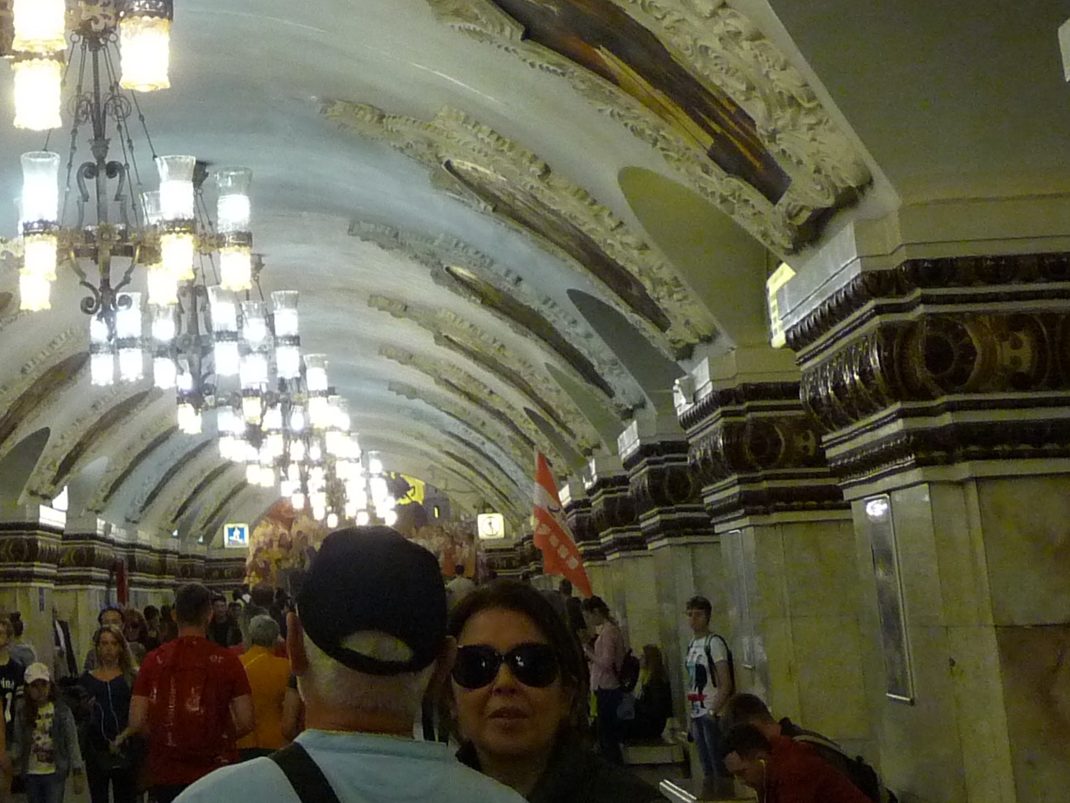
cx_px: -37
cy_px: -112
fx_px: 2628
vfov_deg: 16.8
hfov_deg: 22.0
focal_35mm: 85
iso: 320
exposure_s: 1/30
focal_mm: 5.3
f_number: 3.5
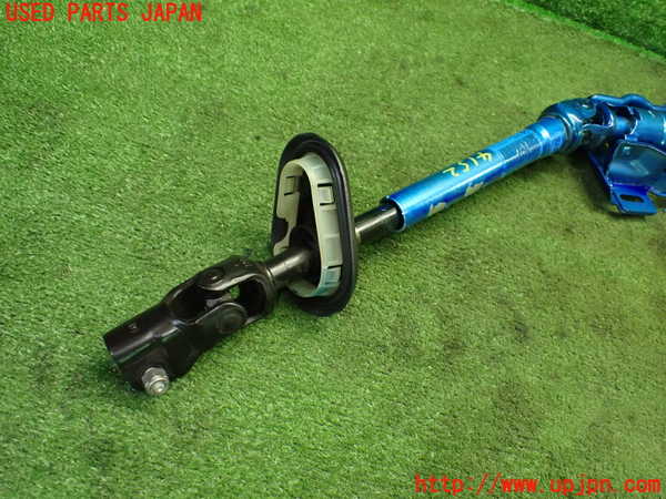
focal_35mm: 30
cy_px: 250
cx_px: 333
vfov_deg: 46.8
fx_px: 577
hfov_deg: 60.0
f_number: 2.3
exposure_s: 1/100
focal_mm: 5.4
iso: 800
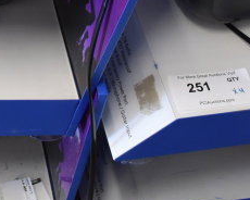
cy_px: -148
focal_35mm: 101
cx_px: -45
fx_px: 747
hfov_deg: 18.1
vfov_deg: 13.8
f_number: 3.5
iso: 800
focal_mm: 18
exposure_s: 1/30
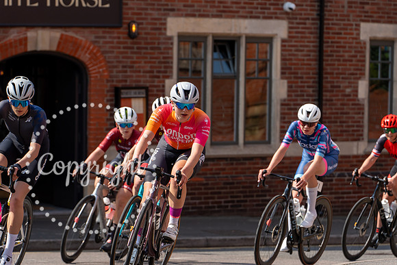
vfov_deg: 8.6
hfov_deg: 12.8
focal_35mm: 160
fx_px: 1765
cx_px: 198
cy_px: 132
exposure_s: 1/1250
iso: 200
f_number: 5
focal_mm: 160
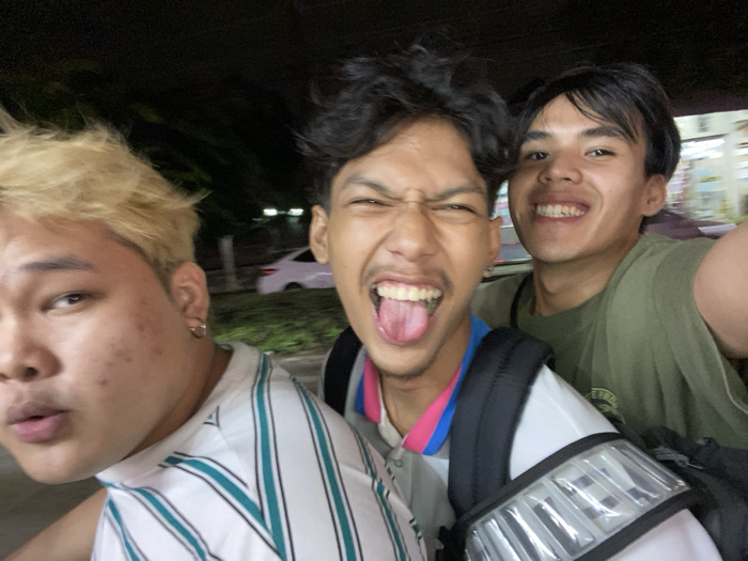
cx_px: 374
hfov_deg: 73.9
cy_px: 280
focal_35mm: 23
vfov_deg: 58.9
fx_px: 497
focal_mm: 2.71
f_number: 2.2
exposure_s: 1/22
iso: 400
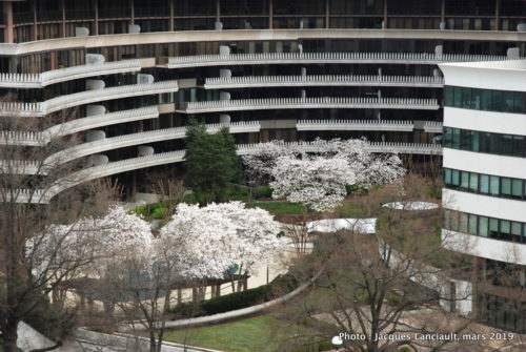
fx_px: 1536
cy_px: 176
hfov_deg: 19.4
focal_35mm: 105
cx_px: 263
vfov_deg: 13.1
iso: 100
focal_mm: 70
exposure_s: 1/100
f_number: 10
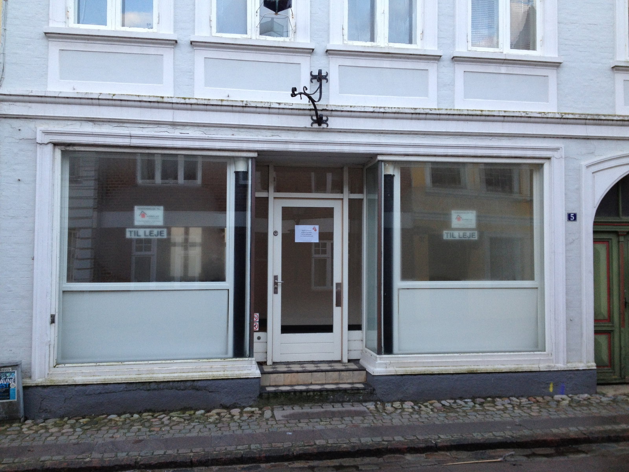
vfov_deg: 40.7
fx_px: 636
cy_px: 236
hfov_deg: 52.6
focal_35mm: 35
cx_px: 314
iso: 80
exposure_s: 1/120
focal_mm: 4.28
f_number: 2.4
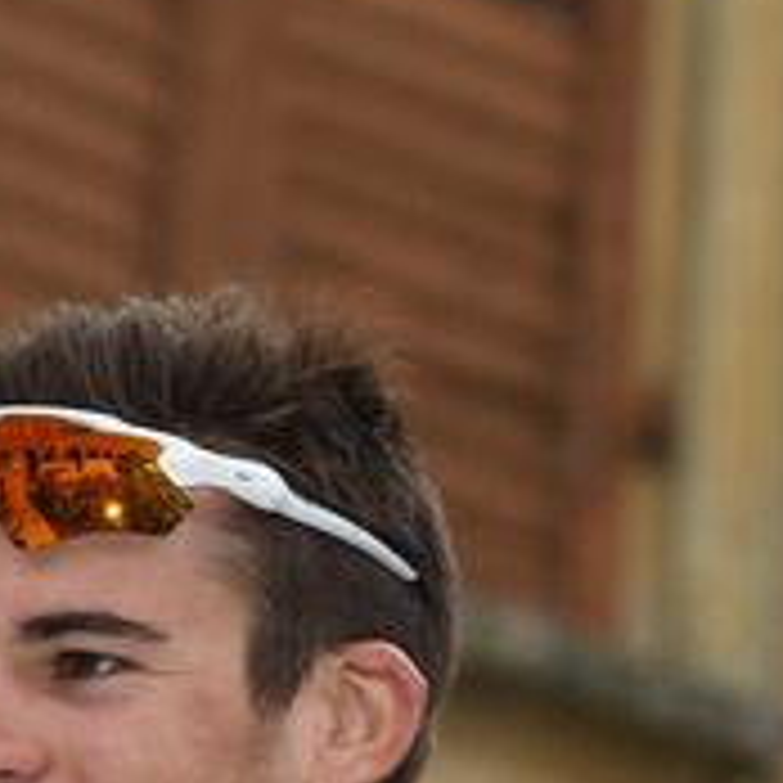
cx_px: 374
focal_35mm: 674
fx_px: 17248
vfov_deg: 2.6
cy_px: 745
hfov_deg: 2.6
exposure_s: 1/250
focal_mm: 135
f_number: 5.6
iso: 200
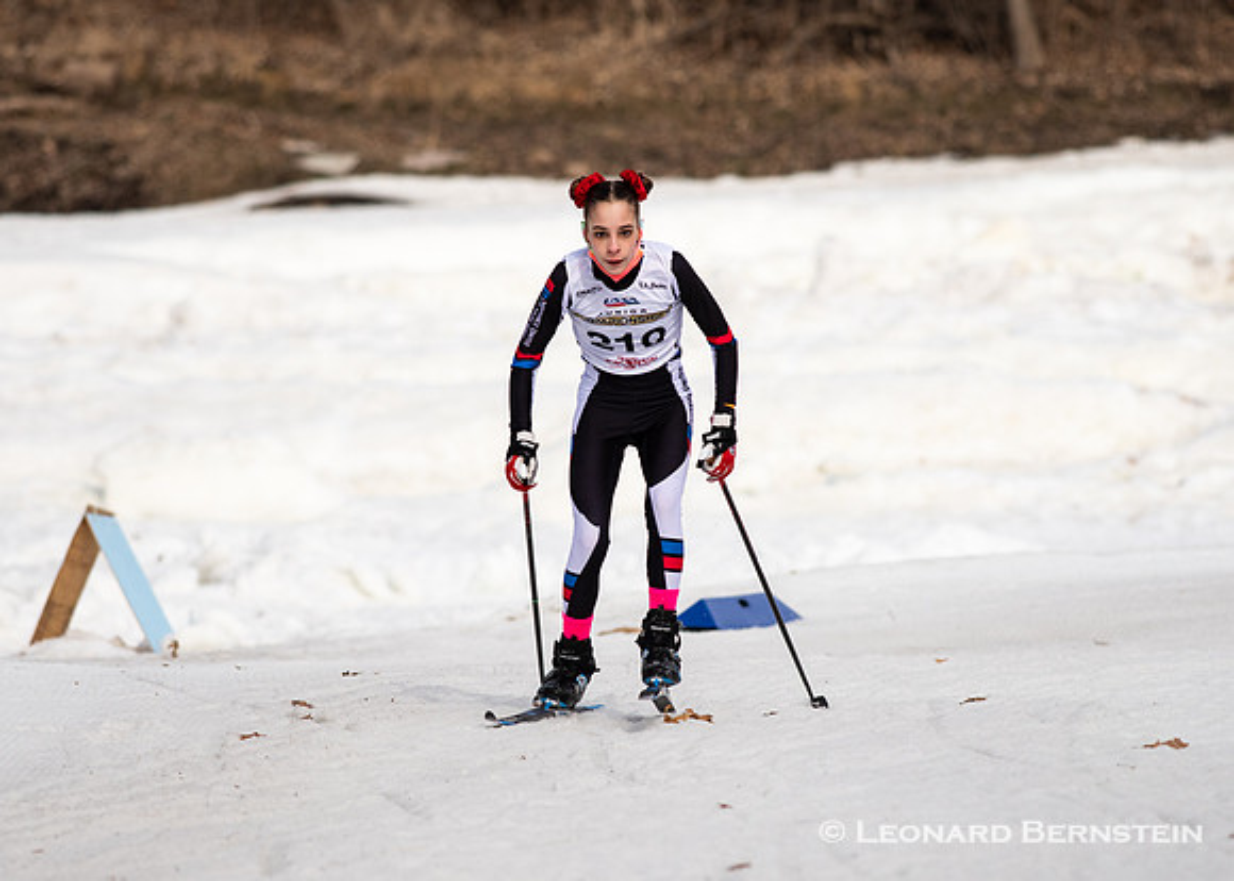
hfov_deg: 3.9
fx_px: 18268
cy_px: 487
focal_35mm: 521
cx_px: 595
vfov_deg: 2.8
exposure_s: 1/2500
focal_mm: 300
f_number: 5
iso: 400
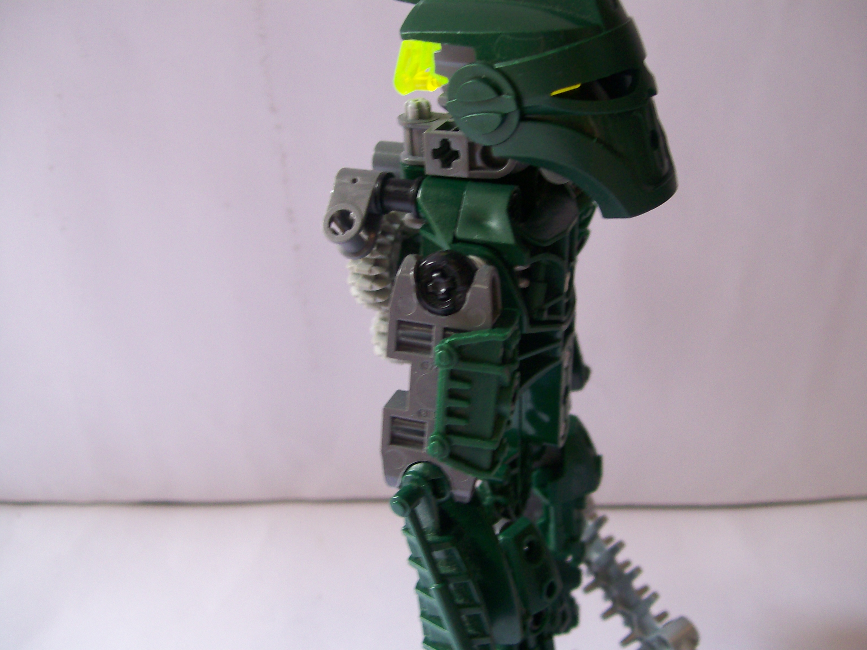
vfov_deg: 39.7
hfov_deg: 51.4
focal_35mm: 36
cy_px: 325
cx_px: 434
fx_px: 902
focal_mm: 6
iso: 80
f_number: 2.7
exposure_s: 1/39.2
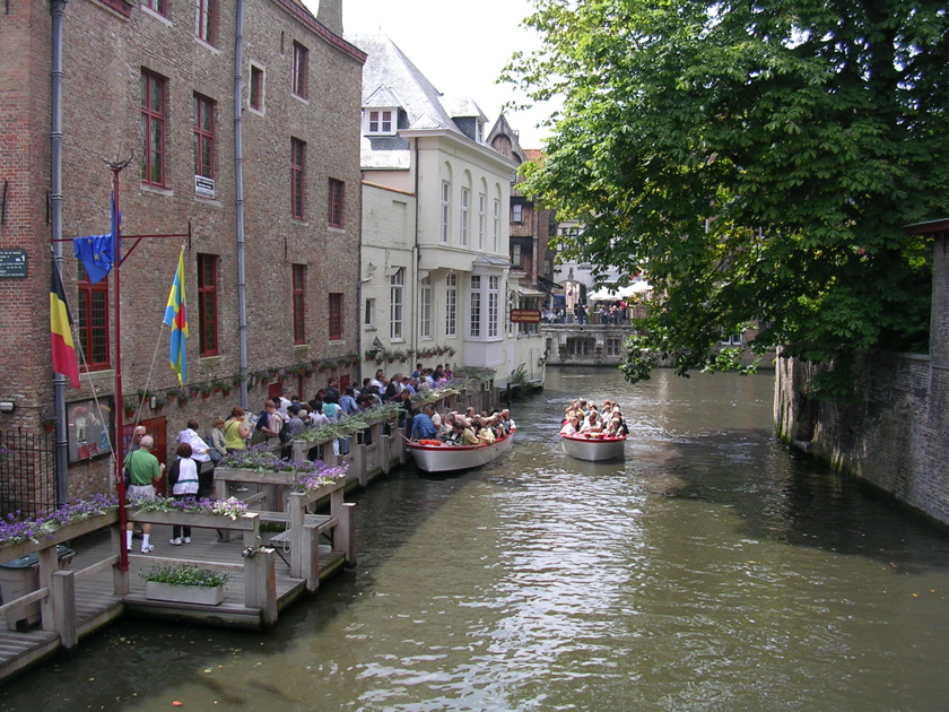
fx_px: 1042
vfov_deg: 37.7
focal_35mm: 38
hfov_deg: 49.0
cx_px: 474
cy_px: 356
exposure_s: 1/472
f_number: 2.8
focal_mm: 5.8
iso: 50
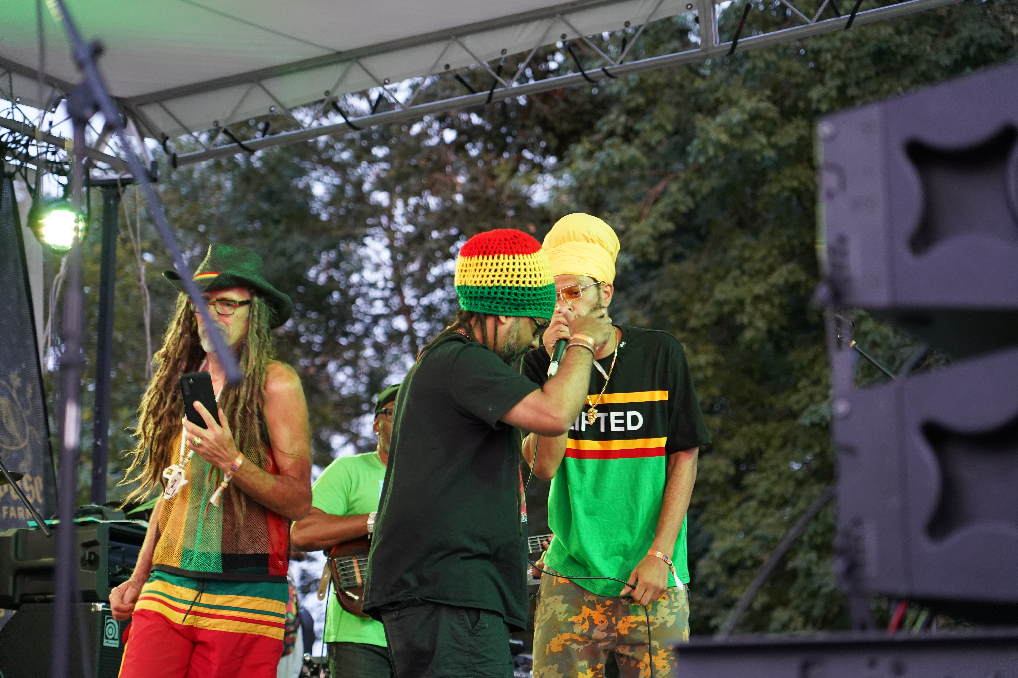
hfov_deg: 19.5
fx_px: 2969
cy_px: 339
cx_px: 509
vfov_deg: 13.0
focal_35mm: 105
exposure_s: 1/160
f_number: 4
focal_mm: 105
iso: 3200
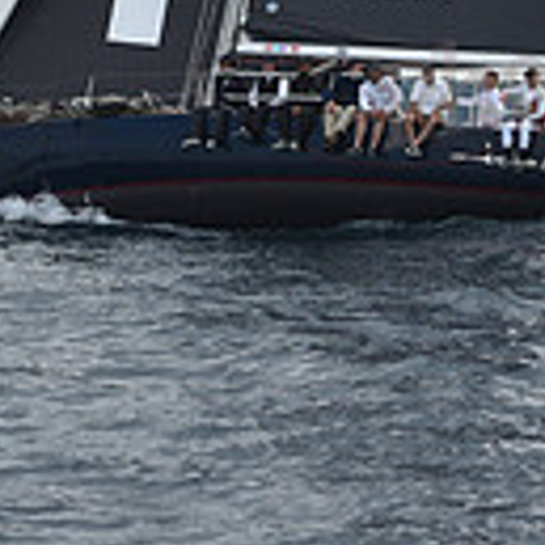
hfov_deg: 6.5
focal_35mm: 268
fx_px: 4774
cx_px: 158
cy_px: -549
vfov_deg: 6.3
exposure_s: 1/800
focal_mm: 70
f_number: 8
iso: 250
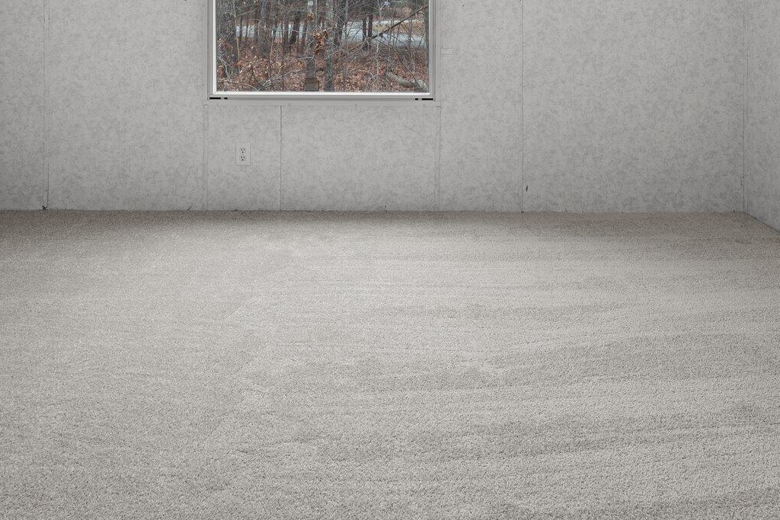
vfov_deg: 38.9
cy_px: 6
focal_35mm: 30
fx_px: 650
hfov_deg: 61.9
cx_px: 361
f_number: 7.1
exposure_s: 1/2.5
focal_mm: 15
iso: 200
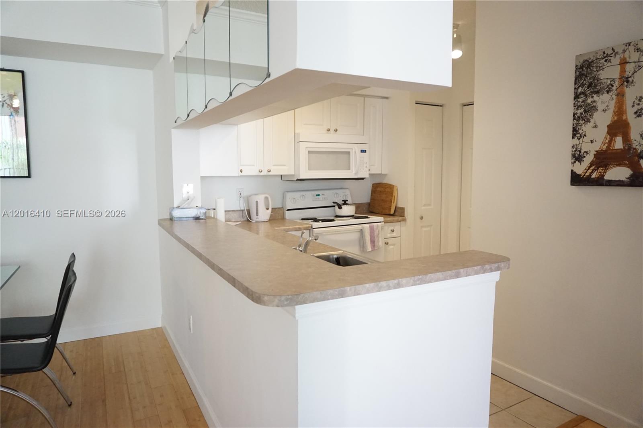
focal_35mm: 24
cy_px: 214
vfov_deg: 53.1
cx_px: 322
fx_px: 429
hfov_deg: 73.8
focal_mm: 16
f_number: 3.5
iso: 2500
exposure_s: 1/160
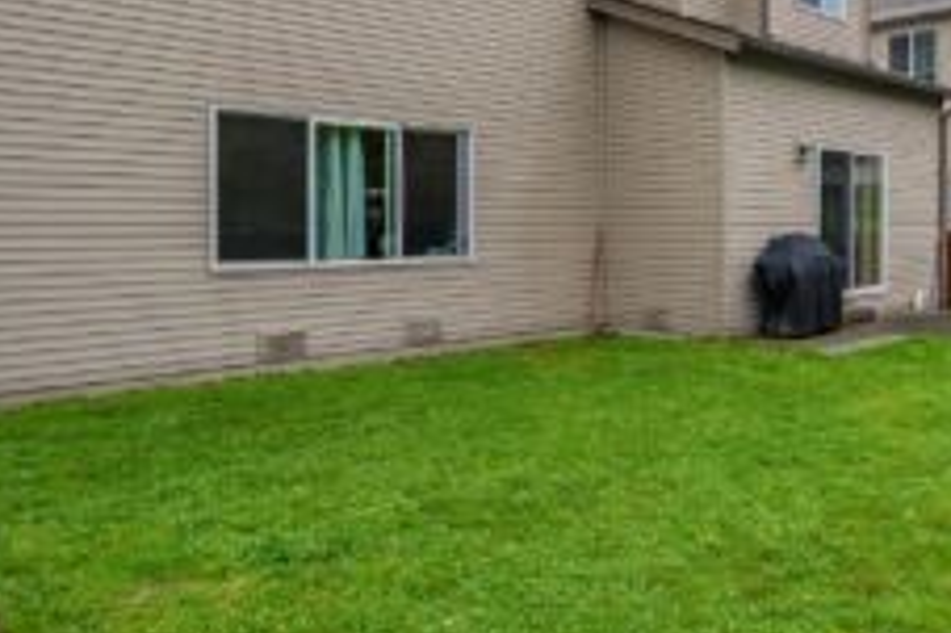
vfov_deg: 43.5
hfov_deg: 58.4
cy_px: 279
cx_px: 725
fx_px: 792
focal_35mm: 30
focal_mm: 17
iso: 80
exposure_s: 1/30
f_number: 7.1
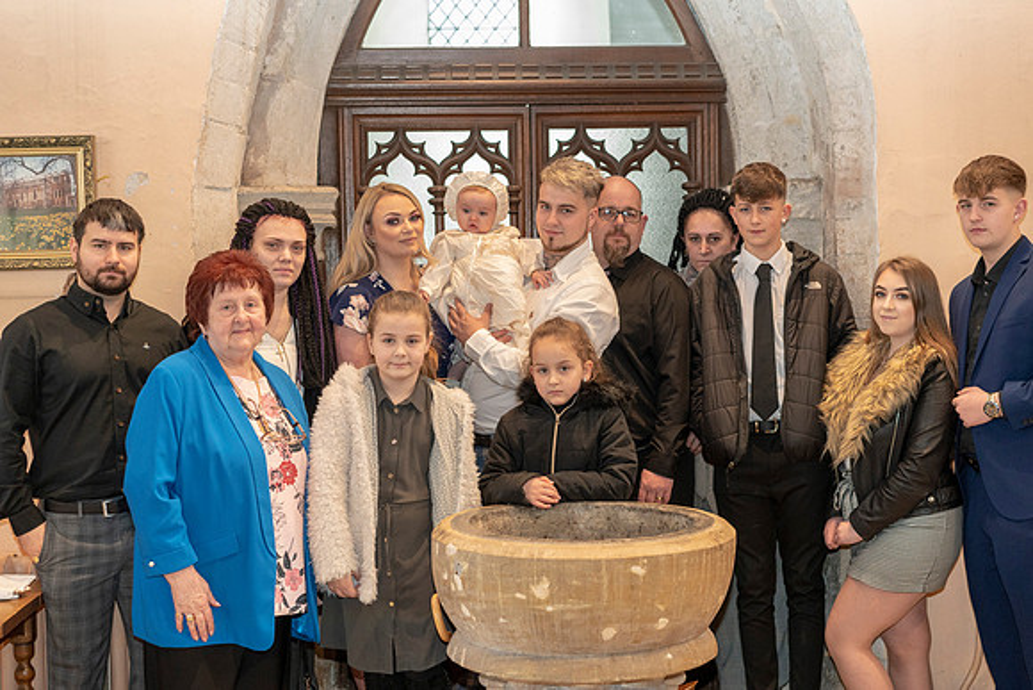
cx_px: 516
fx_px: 1578
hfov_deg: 36.2
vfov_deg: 24.6
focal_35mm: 55
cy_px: 345
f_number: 4
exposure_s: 1/160
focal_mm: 55
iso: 3200
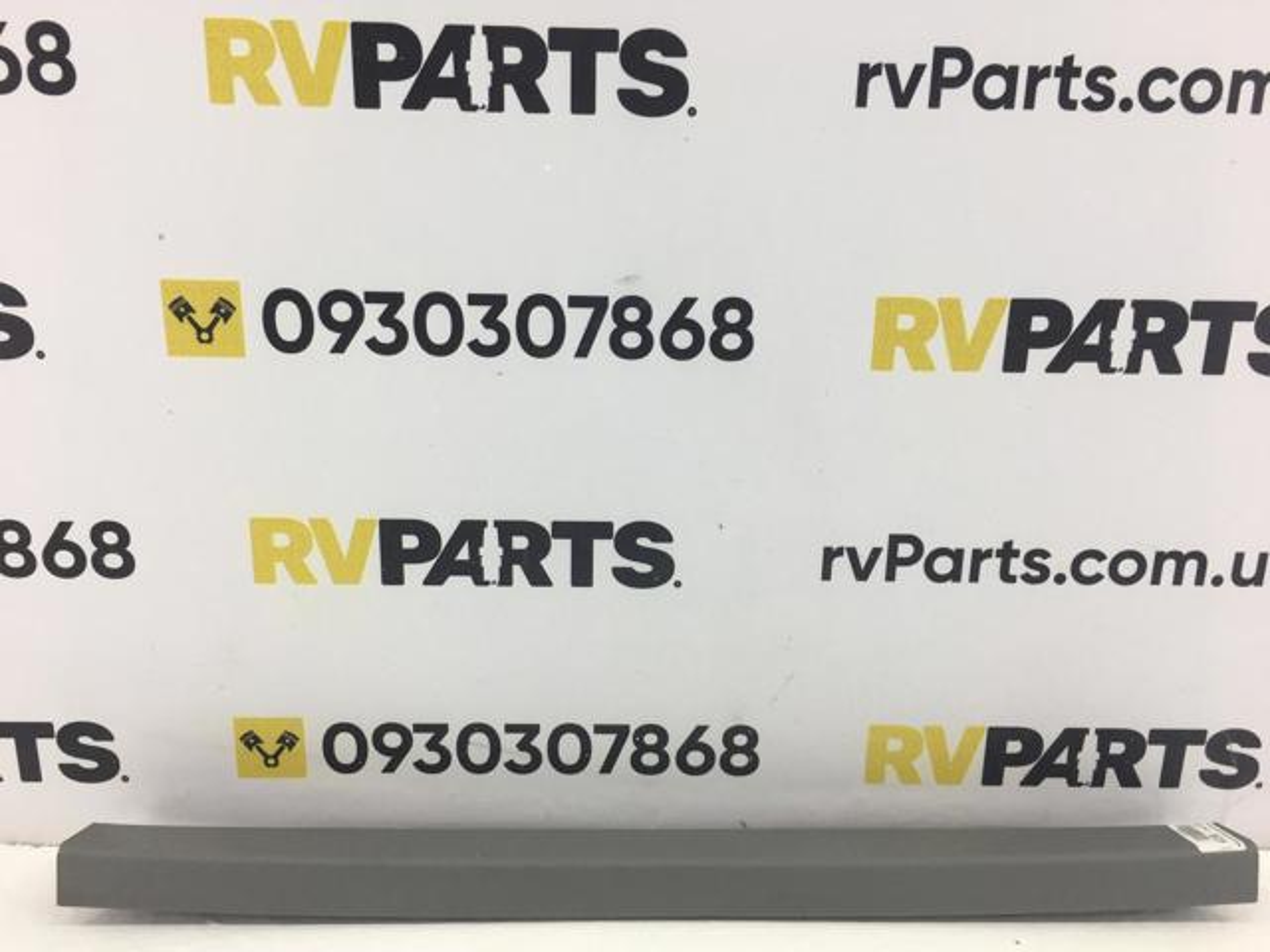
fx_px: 1064
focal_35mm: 29
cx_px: 635
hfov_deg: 61.7
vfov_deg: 48.2
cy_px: 476
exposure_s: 1/100
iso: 40
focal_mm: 4.15
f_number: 2.2
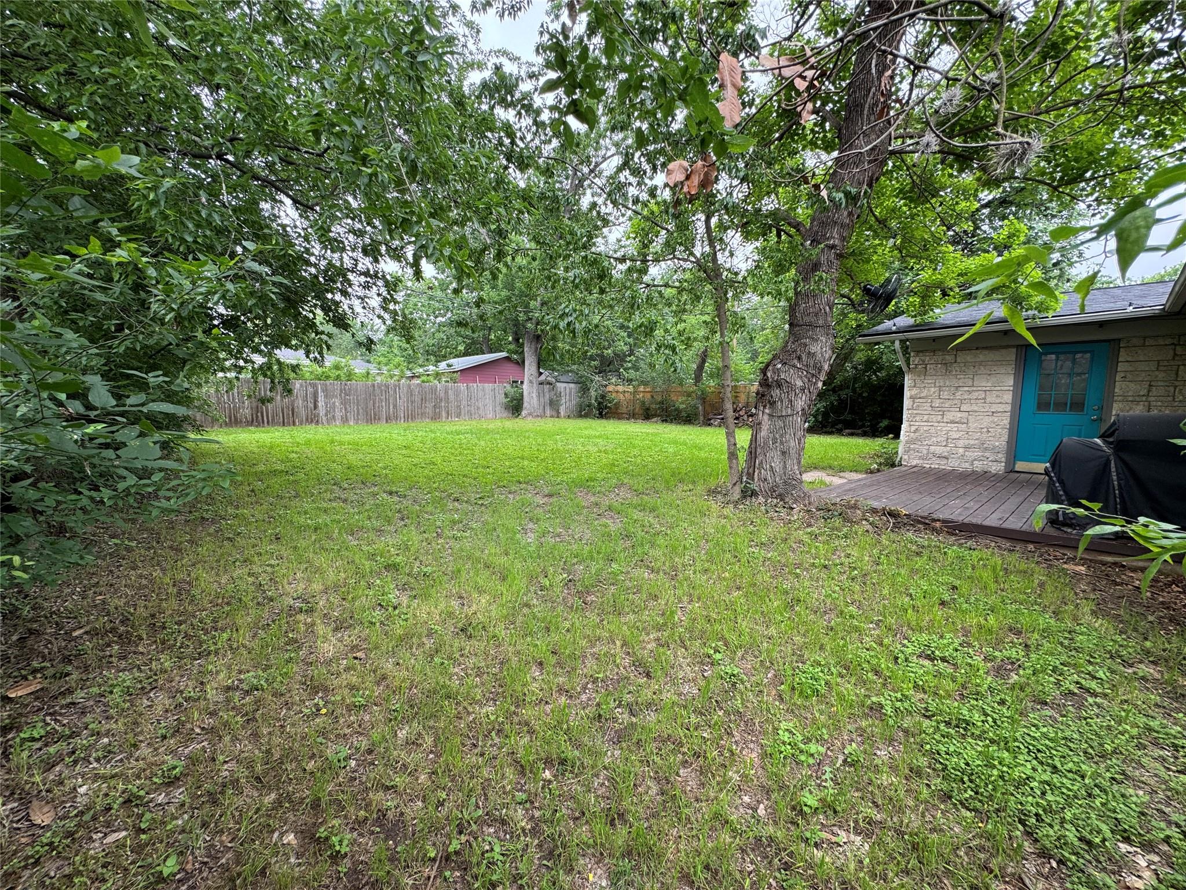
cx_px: 593
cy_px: 445
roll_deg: -1.7
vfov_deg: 85.7
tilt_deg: -5.2
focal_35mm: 14
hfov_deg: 102.1
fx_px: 480
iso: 50
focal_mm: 2.22
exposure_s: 1/99
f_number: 2.2
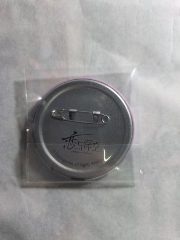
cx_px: 90
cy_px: 120
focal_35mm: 23
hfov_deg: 58.9
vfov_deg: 73.9
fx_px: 159
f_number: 1.7
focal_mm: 6.3
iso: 160
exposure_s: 1/120
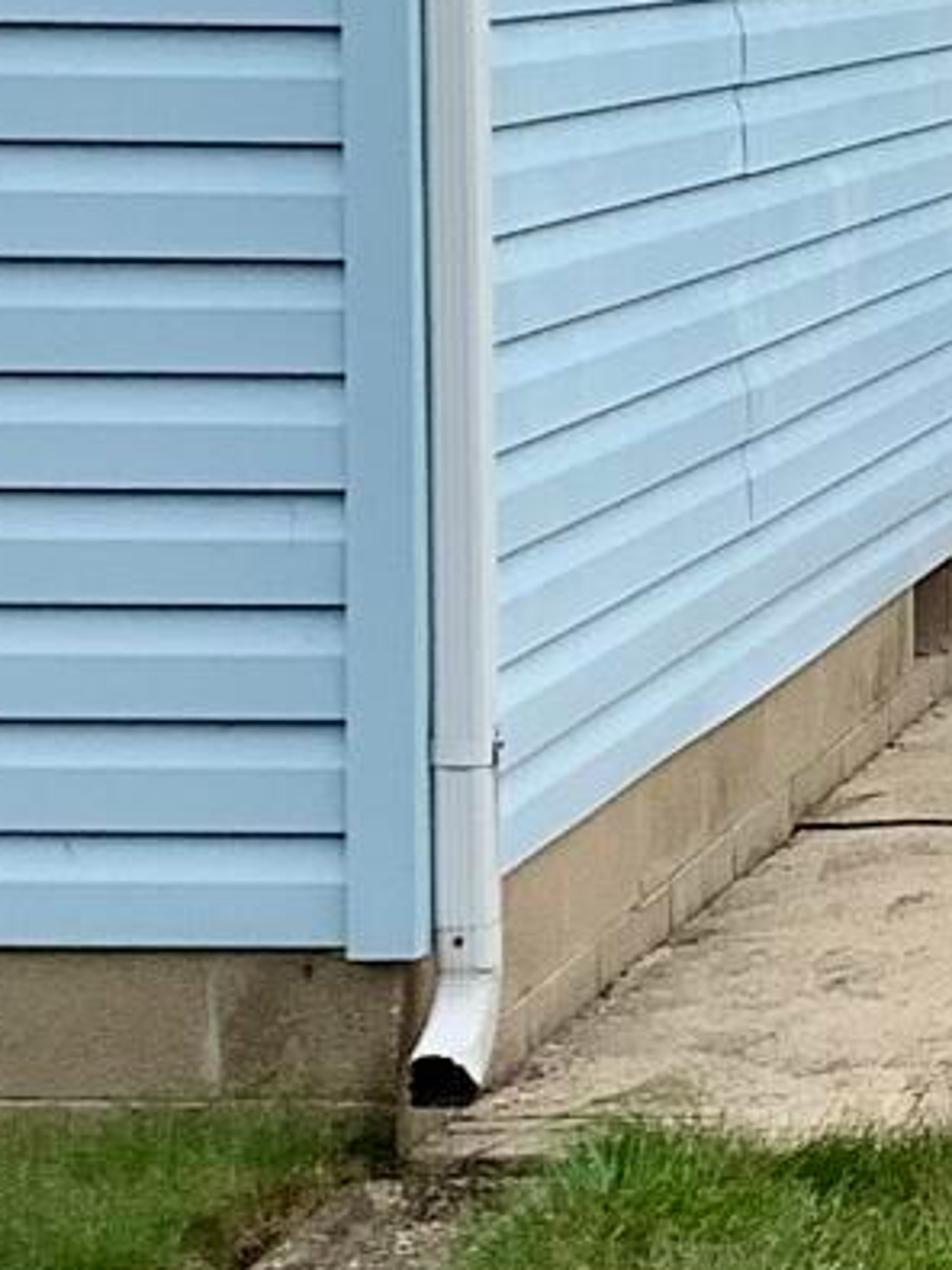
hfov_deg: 8.8
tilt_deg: -6.0
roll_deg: -0.1
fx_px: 5760
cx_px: 2055
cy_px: 315
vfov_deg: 12.5
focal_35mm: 157
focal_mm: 3.3
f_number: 2.4
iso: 25
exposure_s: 1/762
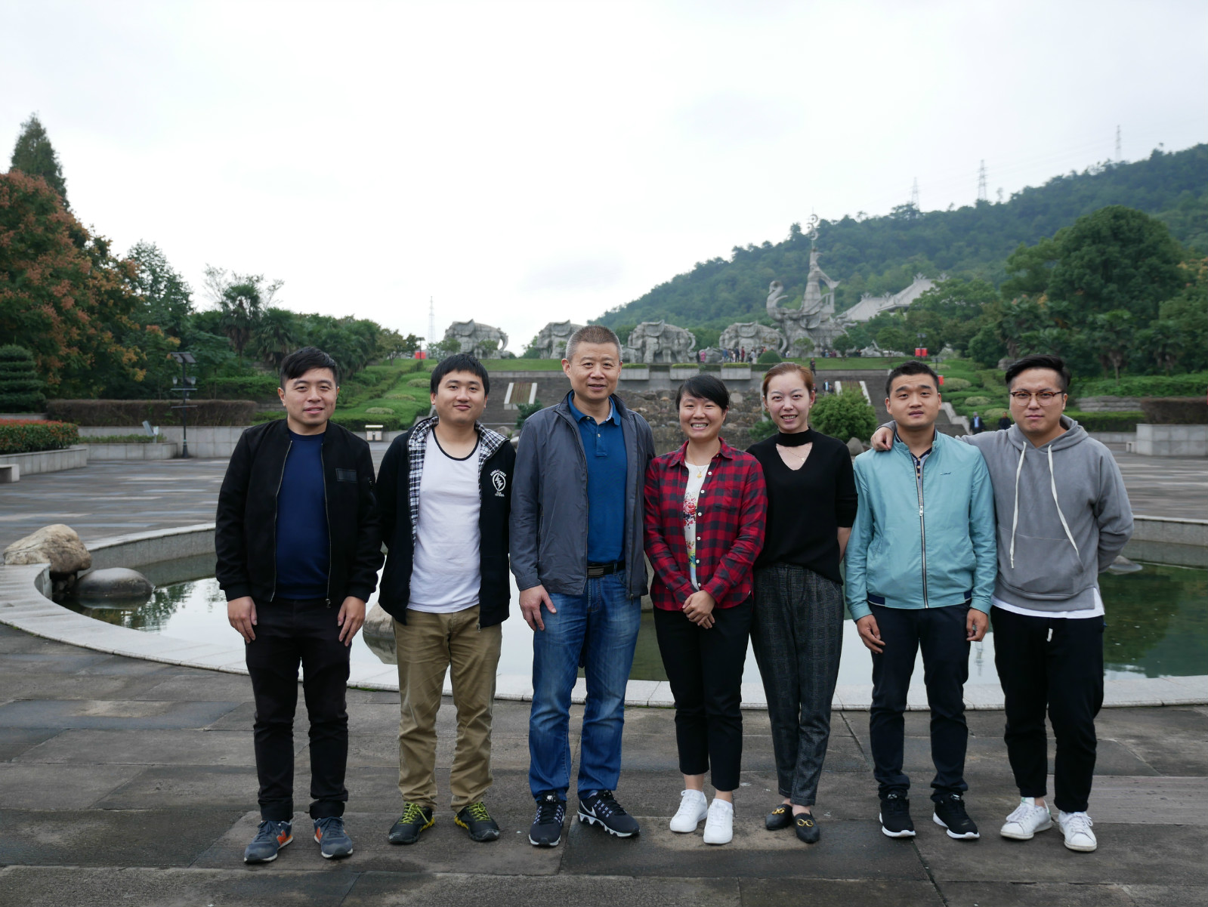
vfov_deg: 37.8
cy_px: 454
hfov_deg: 49.0
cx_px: 604
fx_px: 1327
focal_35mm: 38
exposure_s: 1/320
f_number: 2.8
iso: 200
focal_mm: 19
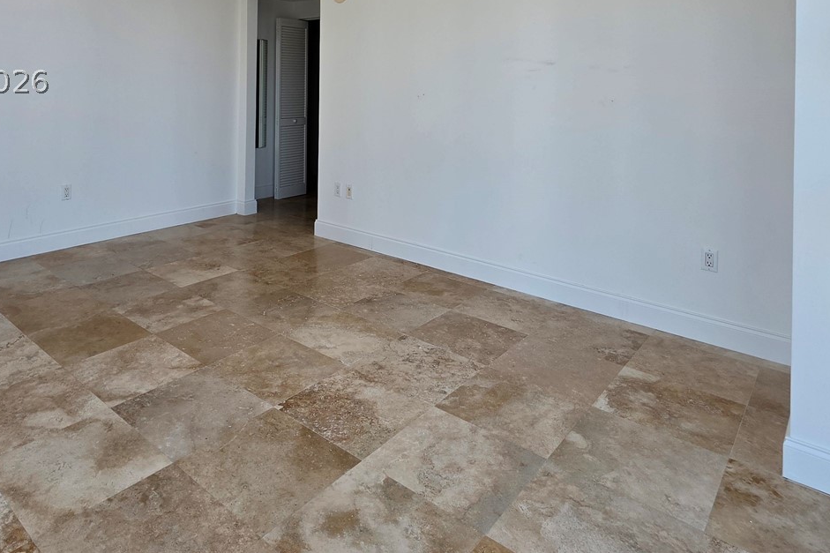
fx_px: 530
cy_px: 81
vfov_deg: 50.4
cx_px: 318
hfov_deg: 75.0
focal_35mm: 23
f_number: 1.9
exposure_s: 1/279
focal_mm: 2.2
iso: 40
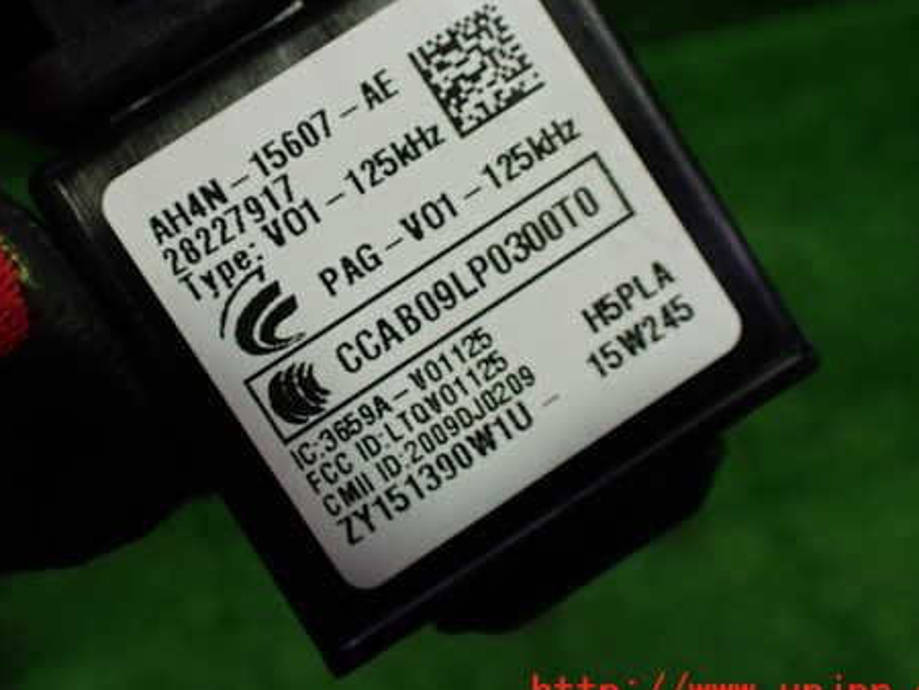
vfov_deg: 35.8
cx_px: 380
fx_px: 1063
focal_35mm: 40
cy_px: 261
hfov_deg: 46.6
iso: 250
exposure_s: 1/125
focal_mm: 5.4
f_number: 2.3
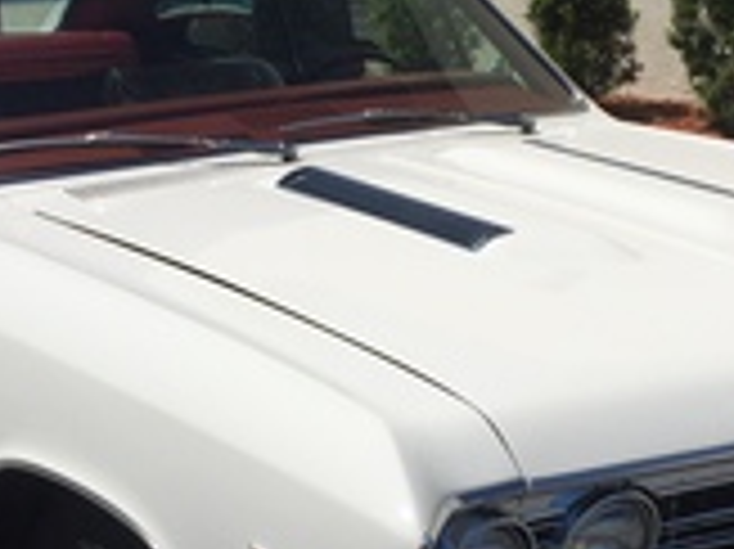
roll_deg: +0.4
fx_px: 1886
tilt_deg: -14.6
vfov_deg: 16.5
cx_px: 369
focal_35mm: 89
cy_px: 362
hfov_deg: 22.0
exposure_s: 1/4950
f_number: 2.2
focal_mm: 4.15
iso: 32
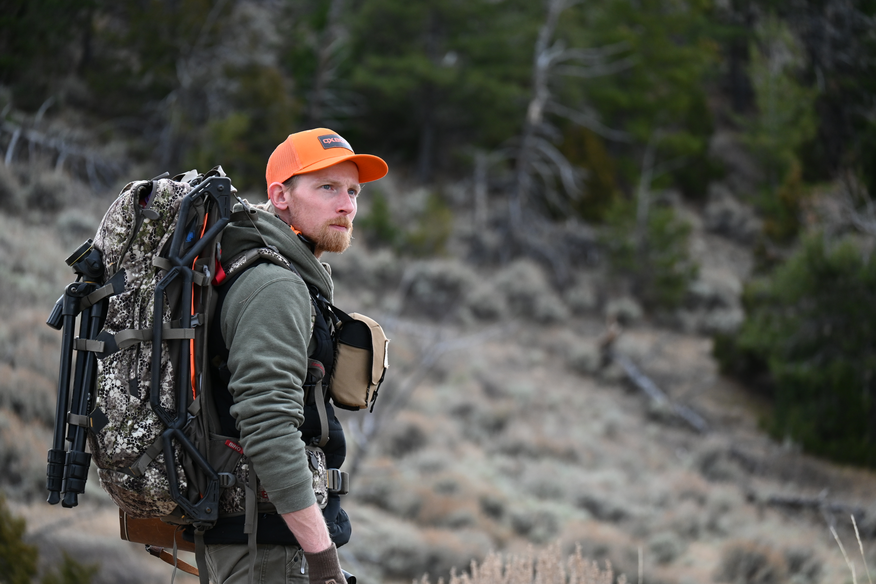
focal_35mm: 225
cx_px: 438
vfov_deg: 6.1
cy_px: 292
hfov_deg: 9.1
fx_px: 5475
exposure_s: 1/250
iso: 560
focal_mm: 150
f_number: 5.3
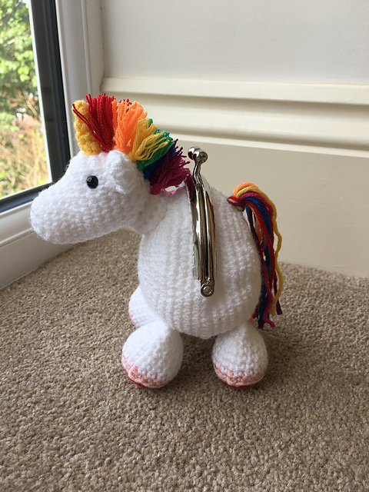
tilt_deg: -24.5
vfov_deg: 61.7
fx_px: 412
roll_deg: -0.2
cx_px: 184
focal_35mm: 29
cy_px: 246
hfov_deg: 48.2
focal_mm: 4.15
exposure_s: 1/289
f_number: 2.2
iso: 25
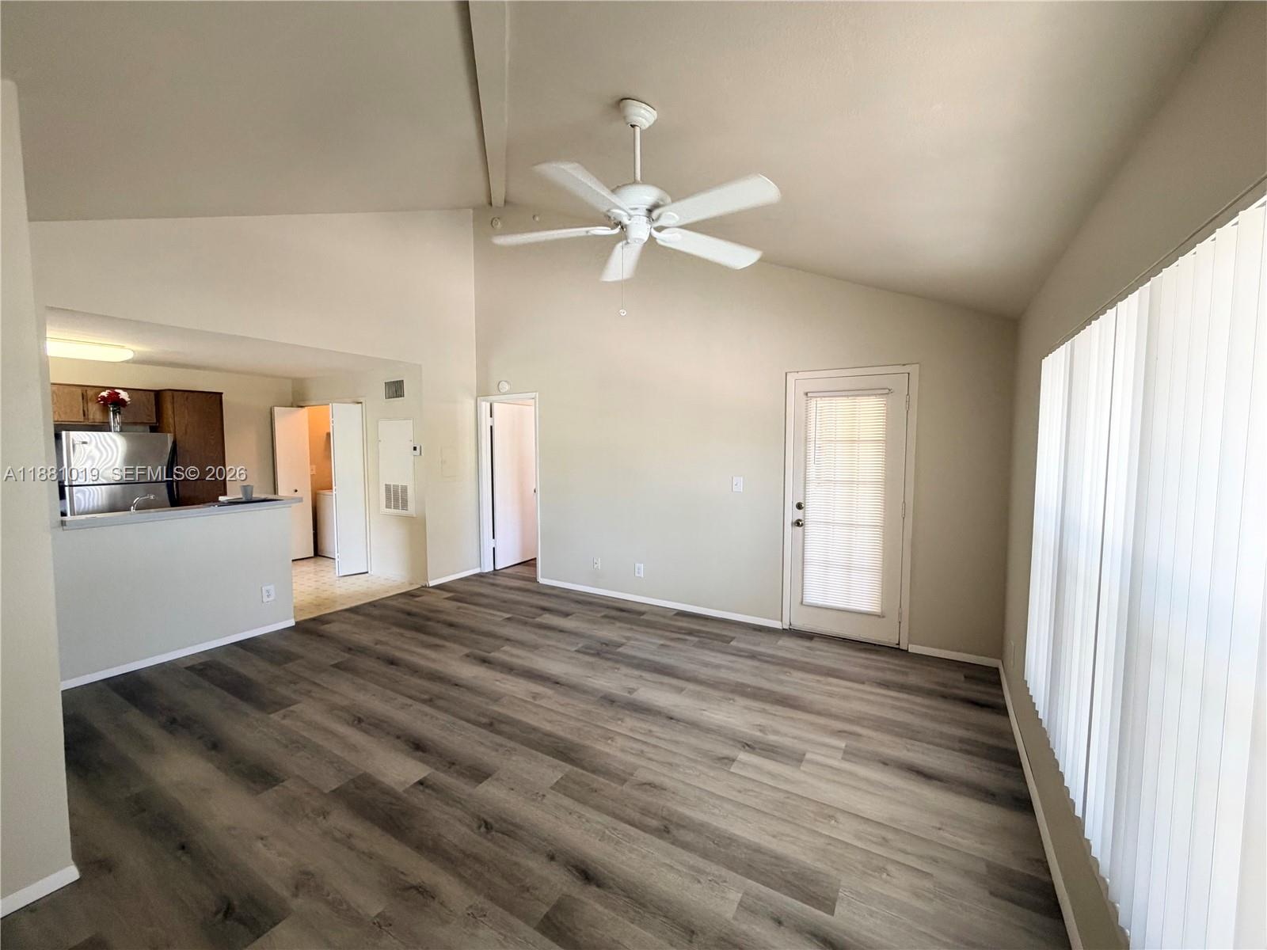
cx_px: 634
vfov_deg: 85.7
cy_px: 475
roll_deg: +0.2
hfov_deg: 102.1
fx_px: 512
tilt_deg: -2.9
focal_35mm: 14
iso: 250
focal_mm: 2.22
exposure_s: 1/60
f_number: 2.2
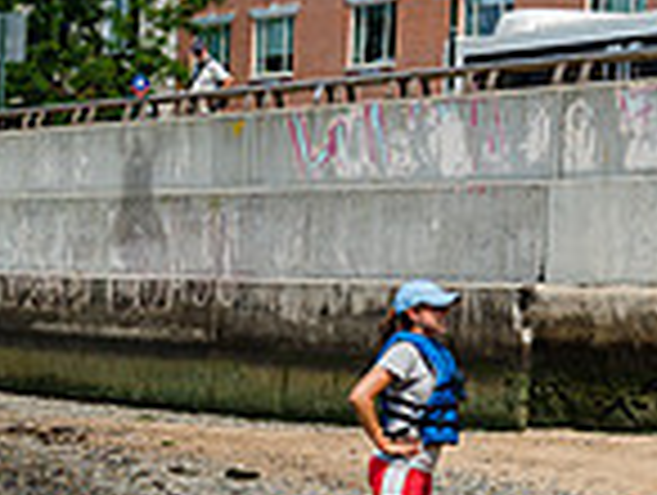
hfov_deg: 12.3
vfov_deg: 9.2
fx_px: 3042
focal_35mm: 160
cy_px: 601
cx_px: 135
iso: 100
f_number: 3.5
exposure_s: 1/1250
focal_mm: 42
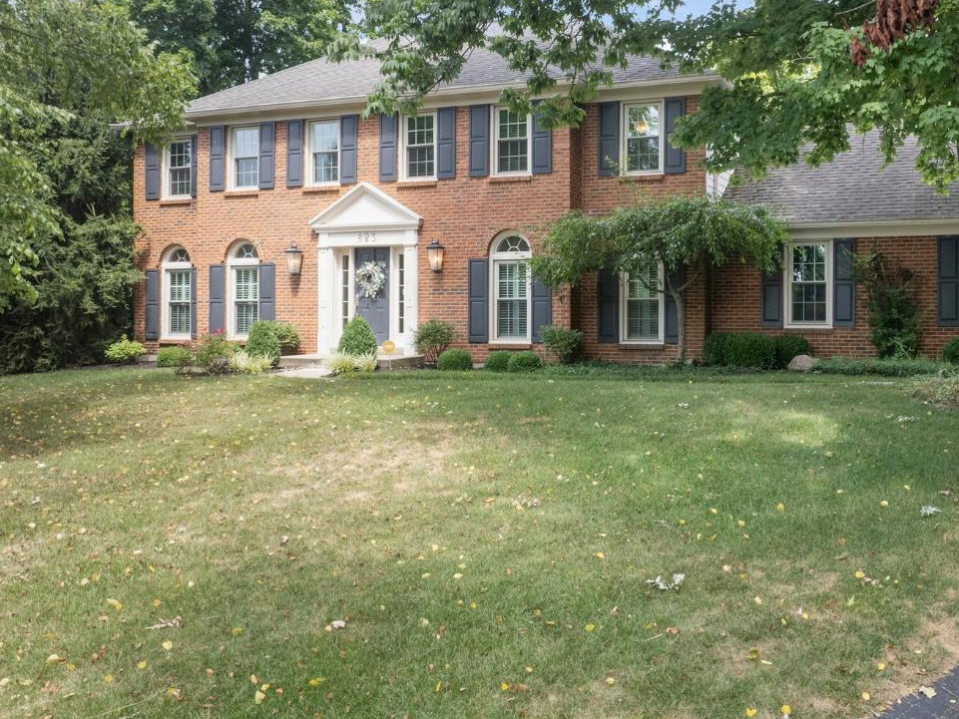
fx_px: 914
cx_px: 654
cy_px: 313
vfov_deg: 42.9
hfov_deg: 54.0
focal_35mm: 33
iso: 100
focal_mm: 8.38
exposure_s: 1/400
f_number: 2.8
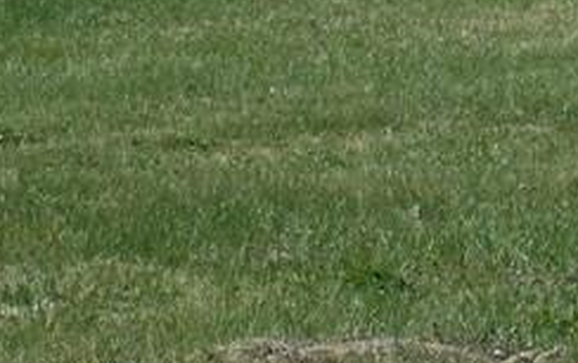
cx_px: 706
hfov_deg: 4.4
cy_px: -57
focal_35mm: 471
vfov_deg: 2.8
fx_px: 7426
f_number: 4.7
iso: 125
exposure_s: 1/800
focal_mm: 19.1
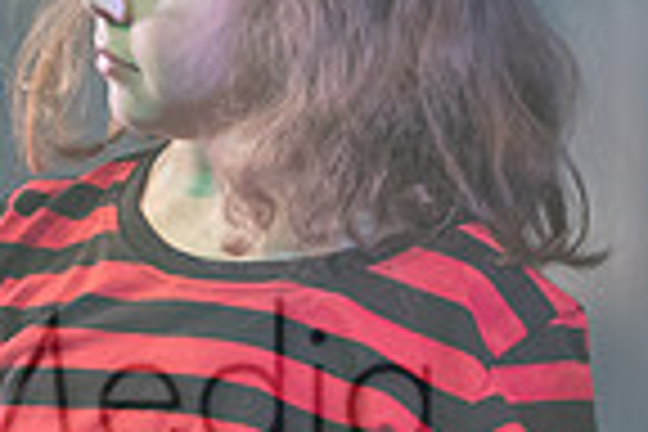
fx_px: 16181
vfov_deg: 1.5
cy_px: 358
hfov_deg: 2.3
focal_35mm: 899
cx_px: -168
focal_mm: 200
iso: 2500
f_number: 2.8
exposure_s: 1/250
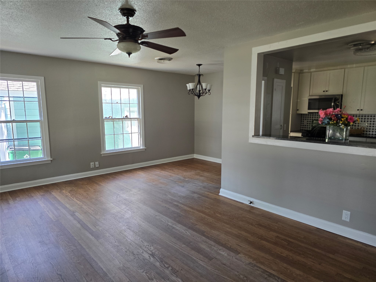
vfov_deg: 58.9
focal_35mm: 23
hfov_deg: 73.9
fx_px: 250
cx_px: 188
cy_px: 141
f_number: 1.7
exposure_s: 1/120
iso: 160
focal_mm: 6.3
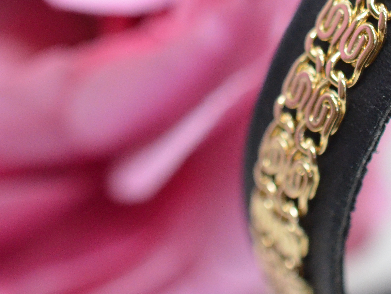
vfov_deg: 10.0
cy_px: -19
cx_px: 331
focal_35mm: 147
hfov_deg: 13.3
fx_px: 1661
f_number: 4
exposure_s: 1/1250
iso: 2500
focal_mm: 40
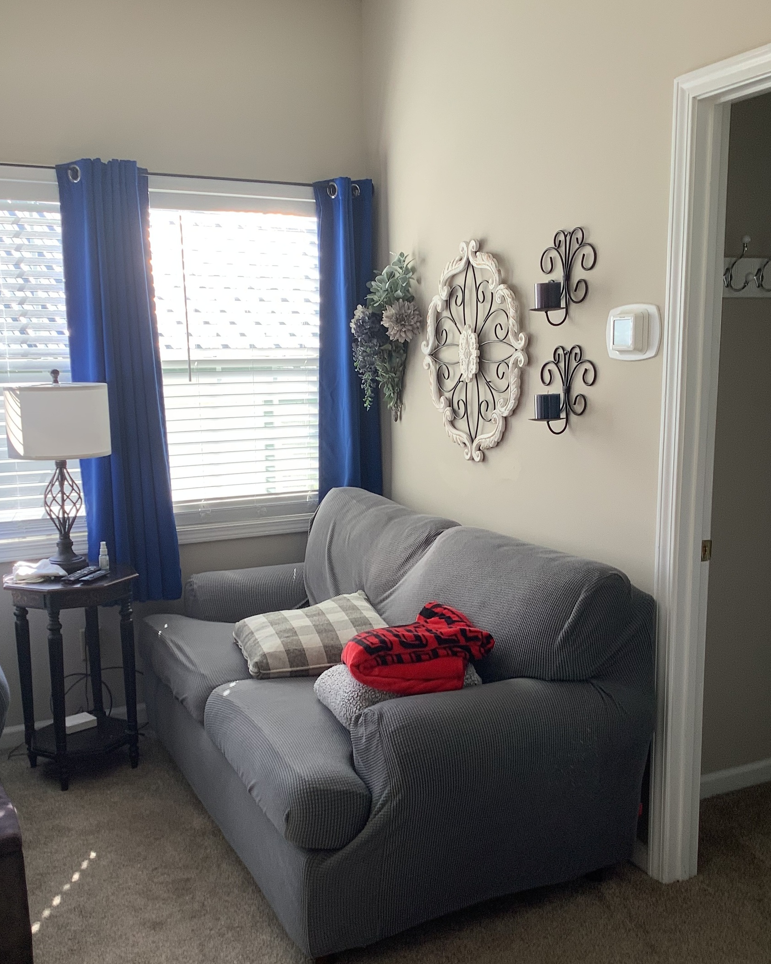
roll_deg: +0.8
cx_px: 388
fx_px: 941
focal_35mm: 33
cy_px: 500
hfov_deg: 44.5
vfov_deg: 54.2
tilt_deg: -10.7
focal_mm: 3.3
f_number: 2.4
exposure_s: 1/120
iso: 64
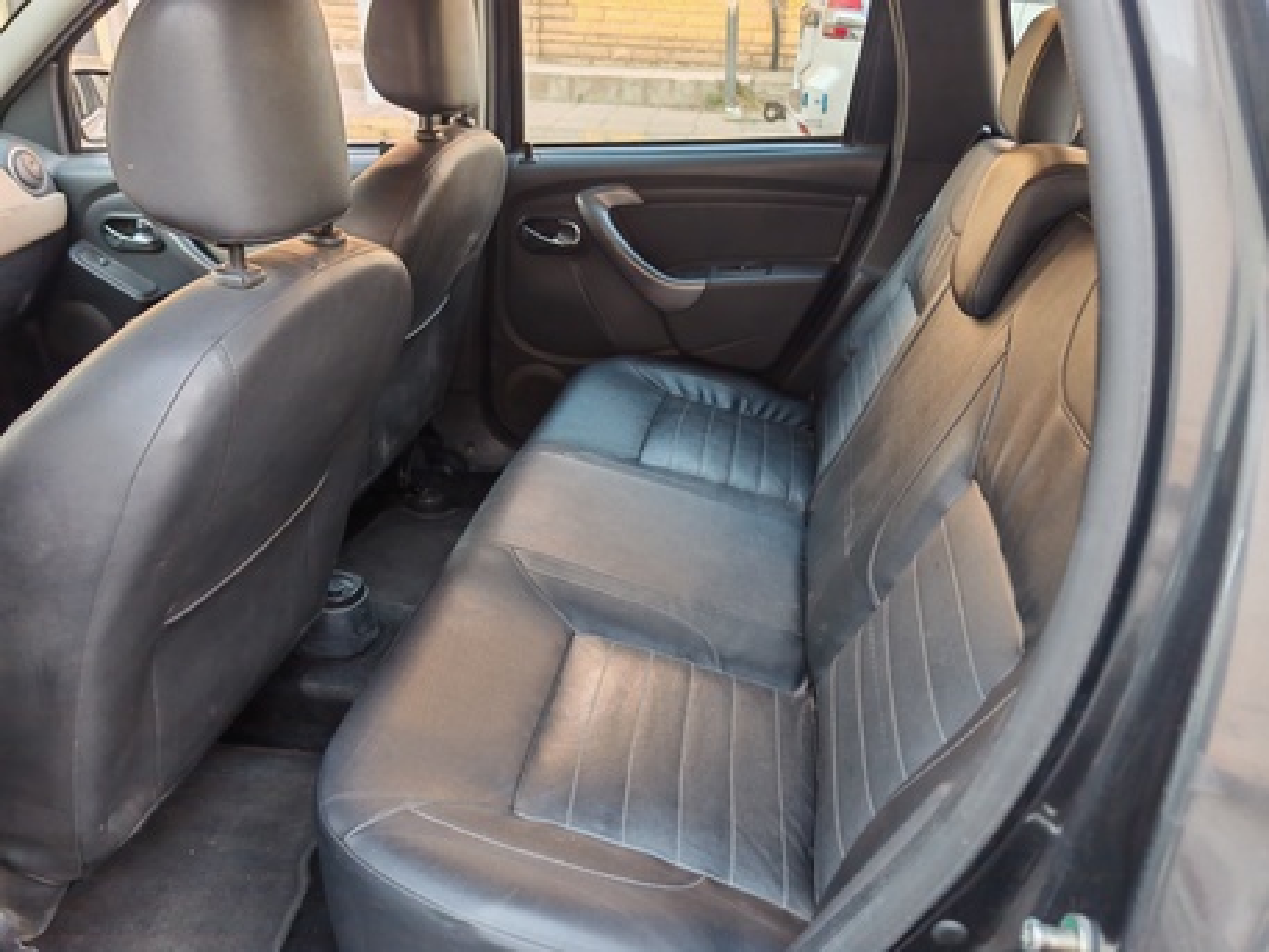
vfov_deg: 51.4
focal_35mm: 27
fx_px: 990
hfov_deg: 65.3
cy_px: 476
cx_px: 634
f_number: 1.9
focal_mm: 6.67
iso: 80
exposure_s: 1/100
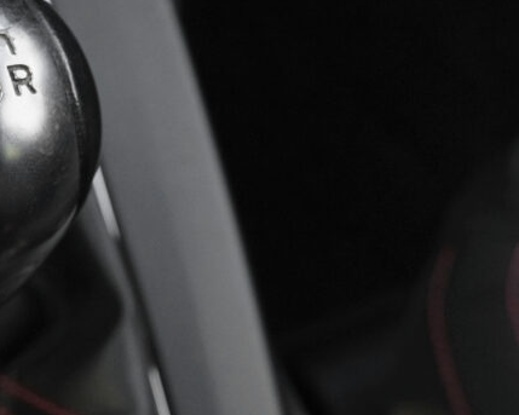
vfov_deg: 20.6
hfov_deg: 23.7
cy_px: 111
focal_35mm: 74
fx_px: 1136
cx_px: -90
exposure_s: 1/180
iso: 2000
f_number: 8
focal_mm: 22.1
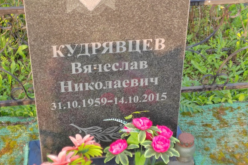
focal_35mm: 64
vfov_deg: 21.2
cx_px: 124
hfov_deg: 31.4
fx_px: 441
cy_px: 87
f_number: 1.9
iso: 125
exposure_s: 1/100
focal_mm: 5.52
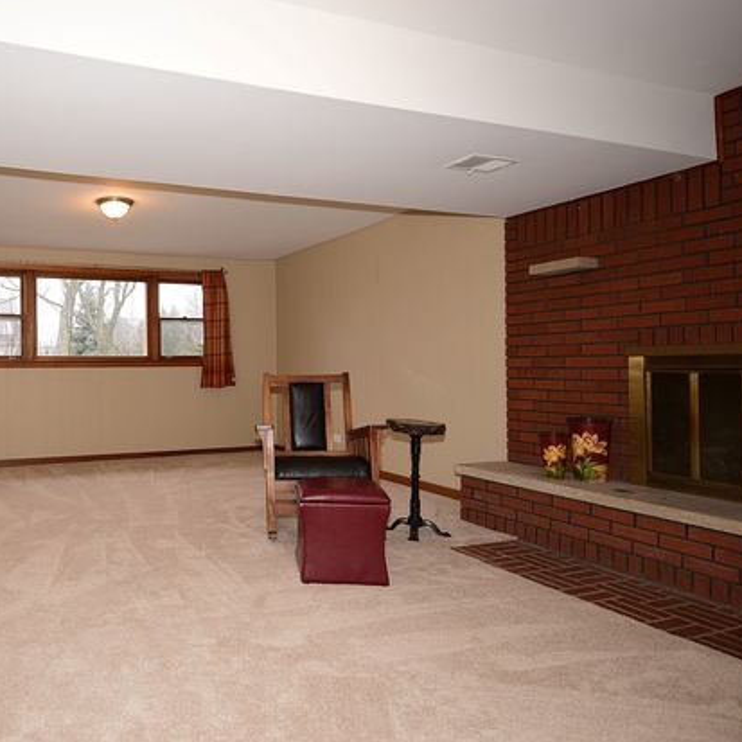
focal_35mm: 26
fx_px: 622
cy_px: 366
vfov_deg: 61.6
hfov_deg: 58.6
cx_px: 192
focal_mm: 13
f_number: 7.1
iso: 800
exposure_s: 1/60
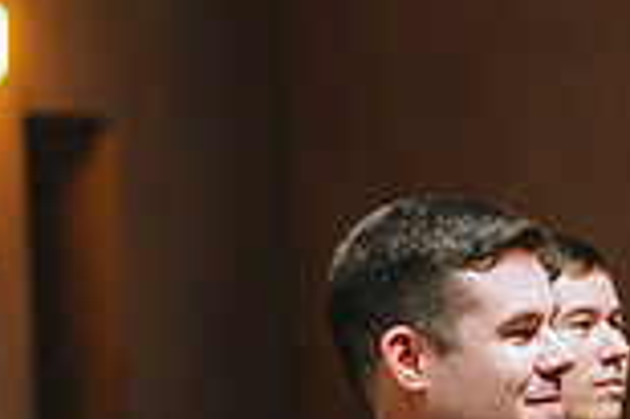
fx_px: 5891
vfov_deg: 4.0
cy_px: 645
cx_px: 537
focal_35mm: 337
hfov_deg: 6.1
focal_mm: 90
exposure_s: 1/160
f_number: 2.8
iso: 4000
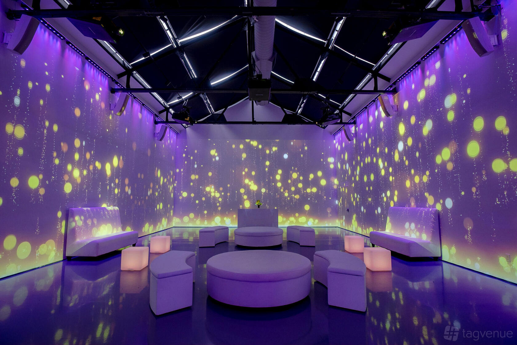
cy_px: 172
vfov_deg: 70.5
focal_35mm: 17
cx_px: 258
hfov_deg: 93.2
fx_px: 244
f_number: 6.3
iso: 500
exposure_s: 1/15
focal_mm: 17
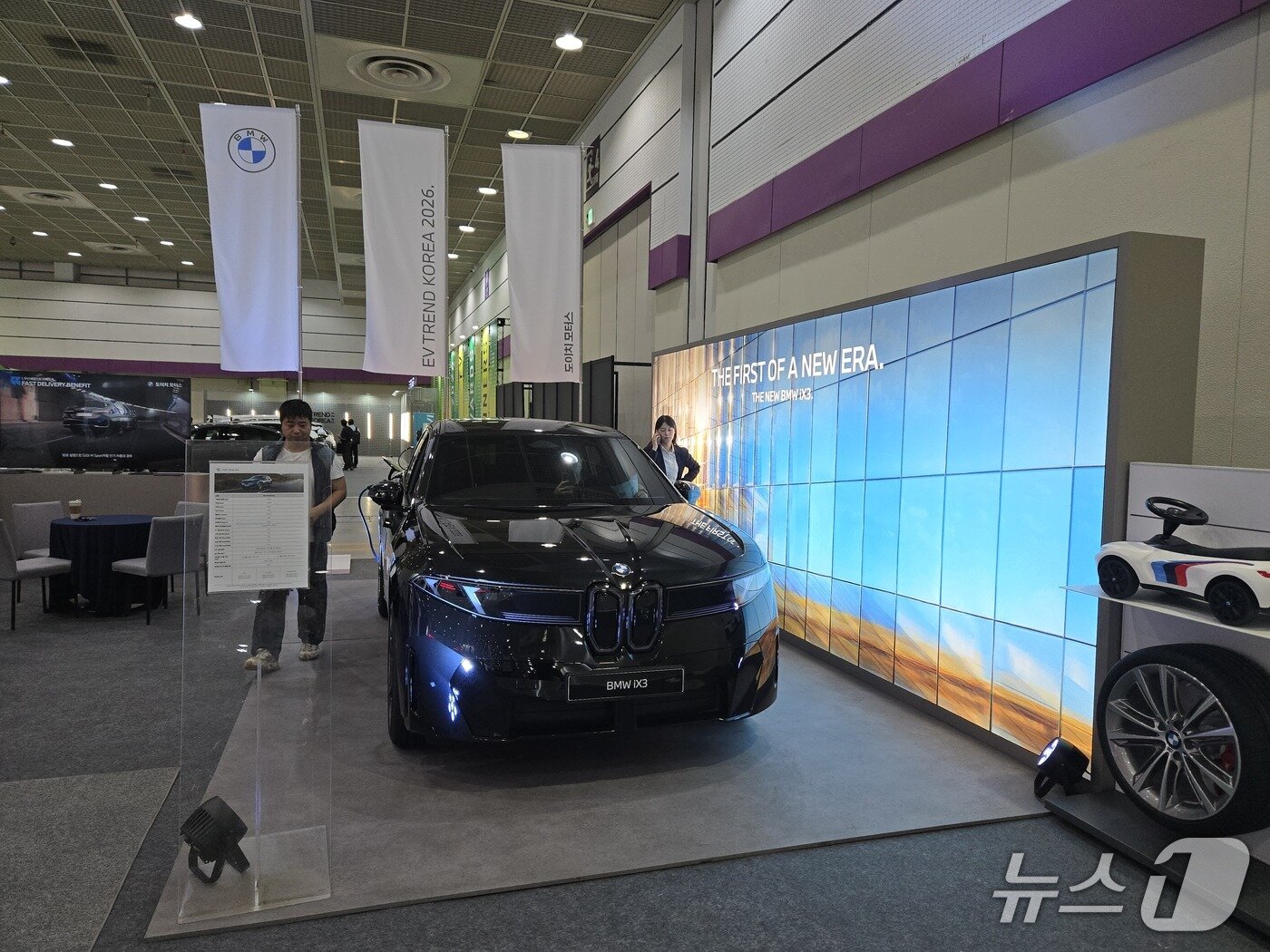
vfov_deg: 58.9
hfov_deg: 73.9
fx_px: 844
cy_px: 476
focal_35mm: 23
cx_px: 635
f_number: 1.8
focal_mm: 5.4
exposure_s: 1/120
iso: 64
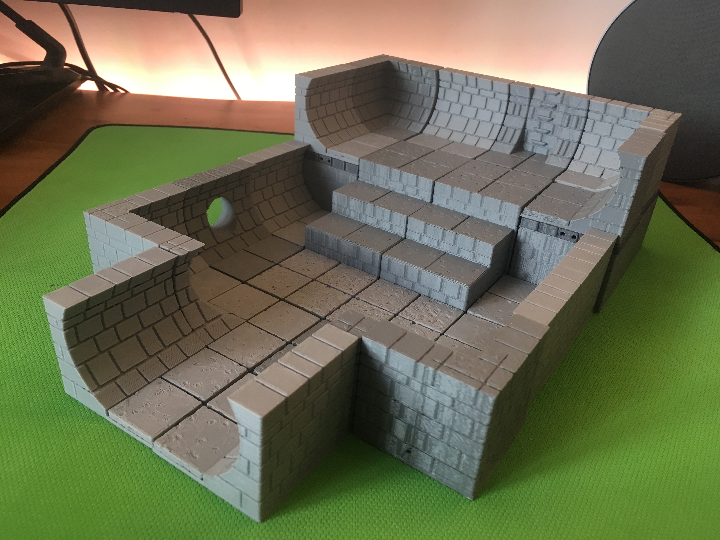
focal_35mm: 29
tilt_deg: -27.6
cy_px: 270
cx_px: 360
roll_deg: -4.7
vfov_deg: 48.2
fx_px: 603
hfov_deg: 61.7
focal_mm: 4.15
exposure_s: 1/33
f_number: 2.2
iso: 40
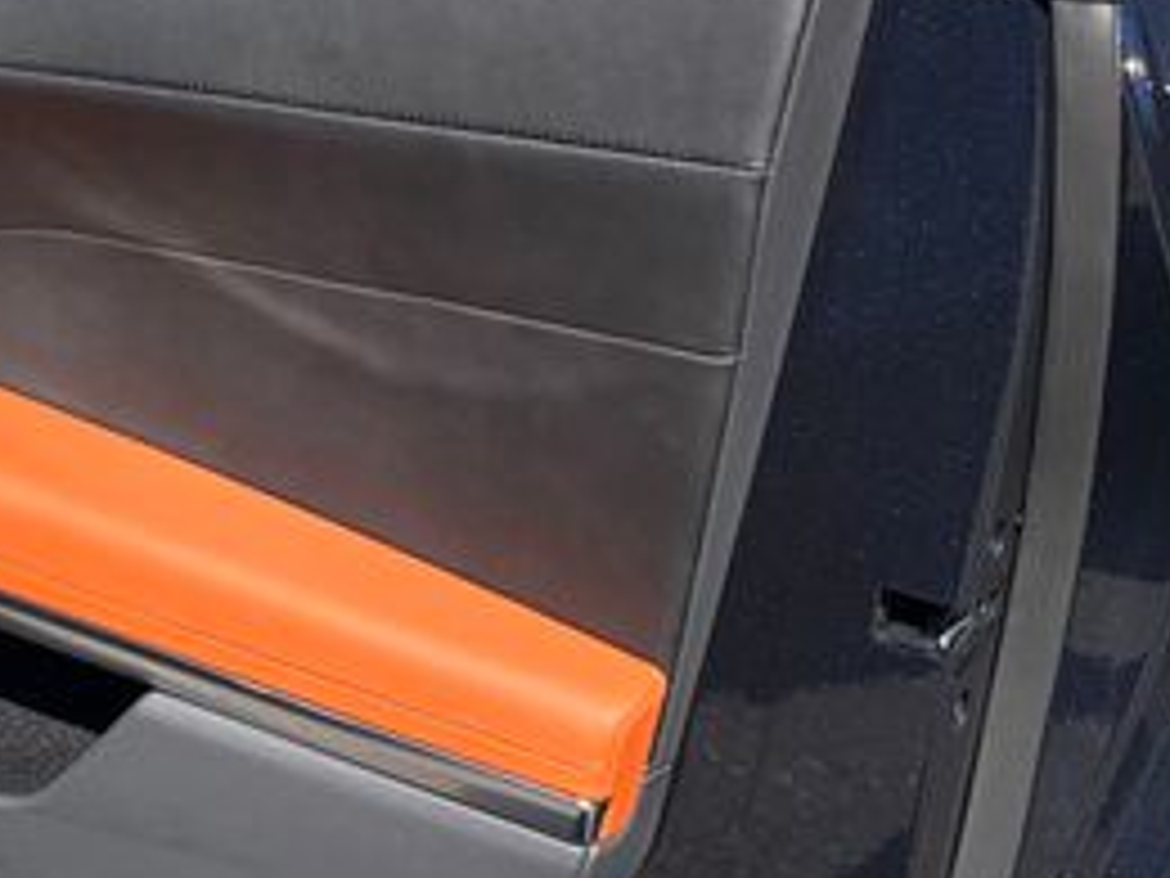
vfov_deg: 22.2
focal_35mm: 64
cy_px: 41
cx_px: 144
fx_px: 2163
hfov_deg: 29.2
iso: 50
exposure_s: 1/1953
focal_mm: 5.96
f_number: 1.6
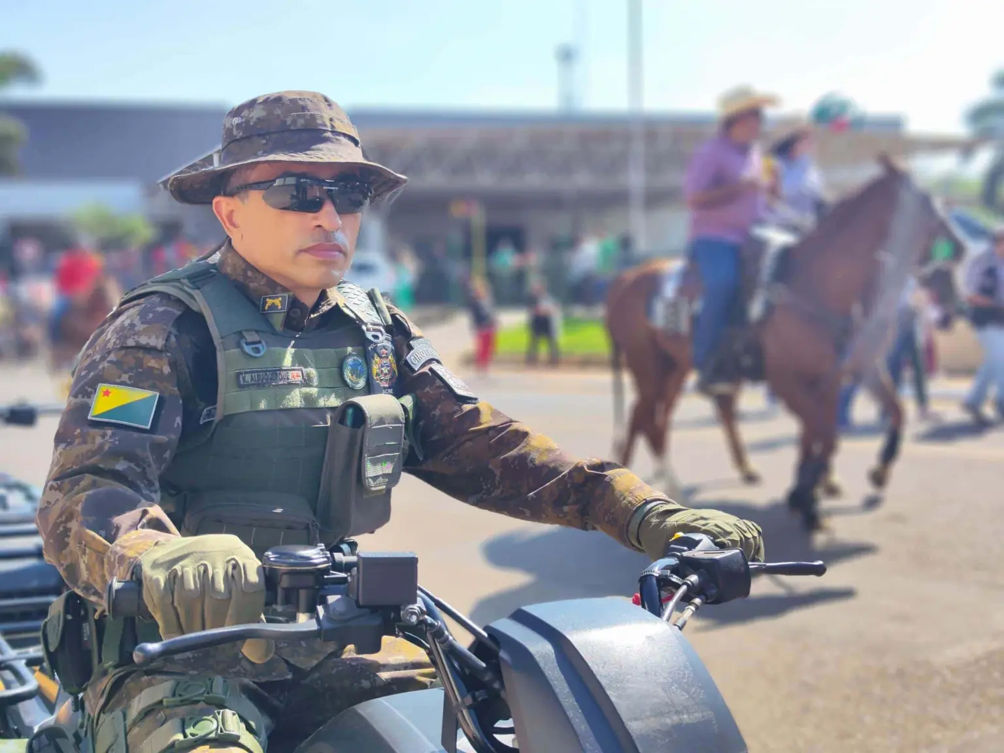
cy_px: 376
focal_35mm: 23
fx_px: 667
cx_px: 502
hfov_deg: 73.9
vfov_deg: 58.9
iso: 143
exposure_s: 1/2000
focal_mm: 7
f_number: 1.7
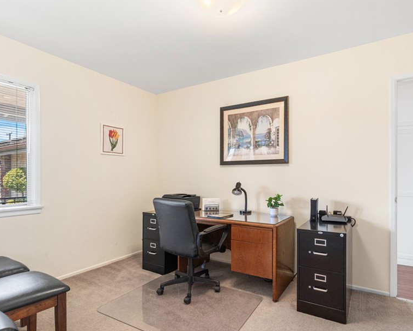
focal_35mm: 19
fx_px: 232
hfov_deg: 82.7
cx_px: 237
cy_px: 171
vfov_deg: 70.9
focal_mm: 10
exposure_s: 1/8
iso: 320
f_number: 7.1
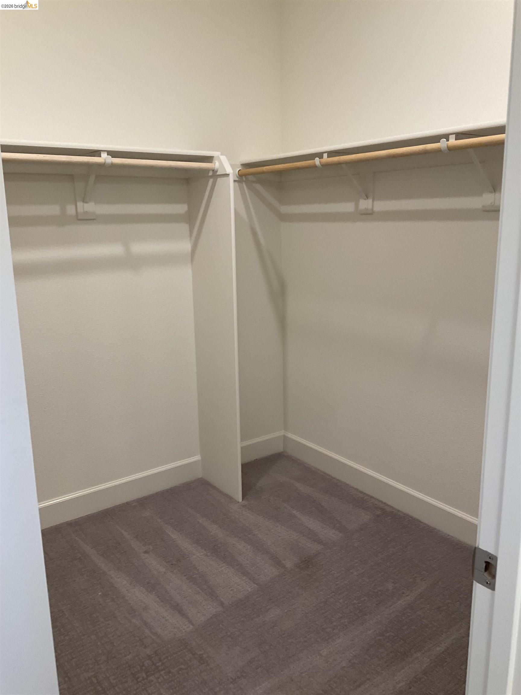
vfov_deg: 61.7
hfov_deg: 48.2
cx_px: 260
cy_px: 348
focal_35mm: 29
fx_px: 582
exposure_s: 1/60
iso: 64
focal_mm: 3
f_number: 1.8
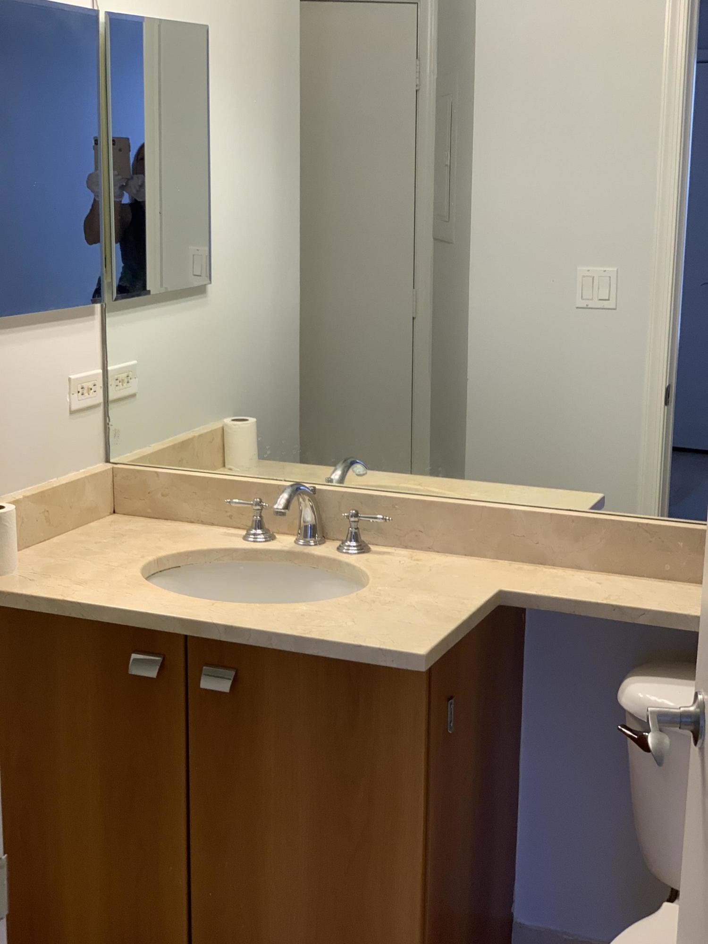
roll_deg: -1.8
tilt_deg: -11.0
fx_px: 1418
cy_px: 472
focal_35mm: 52
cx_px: 354
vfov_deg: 36.8
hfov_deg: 28.0
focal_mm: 6
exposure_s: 1/60
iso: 100
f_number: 2.4
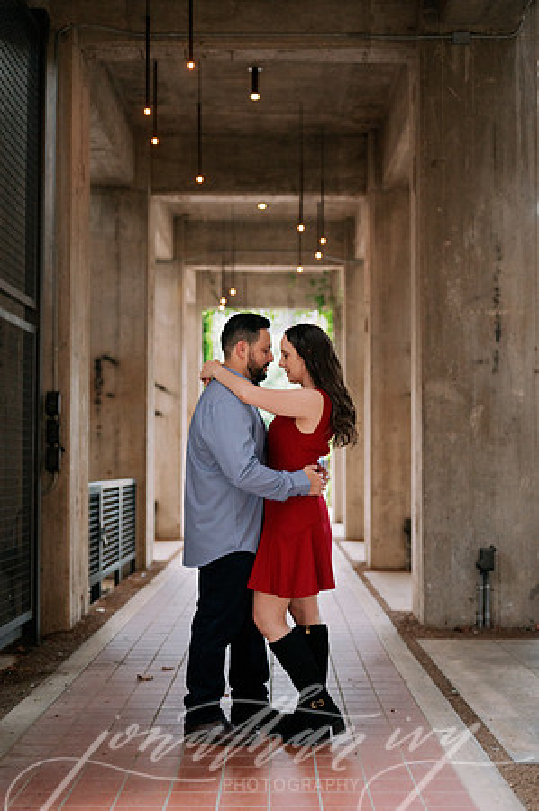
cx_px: 270
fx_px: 1125
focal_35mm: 50
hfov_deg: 26.9
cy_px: 406
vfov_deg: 39.6
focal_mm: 50
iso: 1250
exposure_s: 1/200
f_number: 2.5
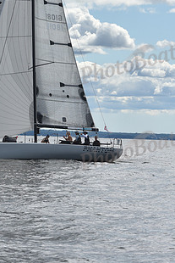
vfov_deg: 9.9
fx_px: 1500
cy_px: 31
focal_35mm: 206
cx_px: 37
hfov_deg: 6.7
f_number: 10
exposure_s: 1/1000
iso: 250
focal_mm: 110
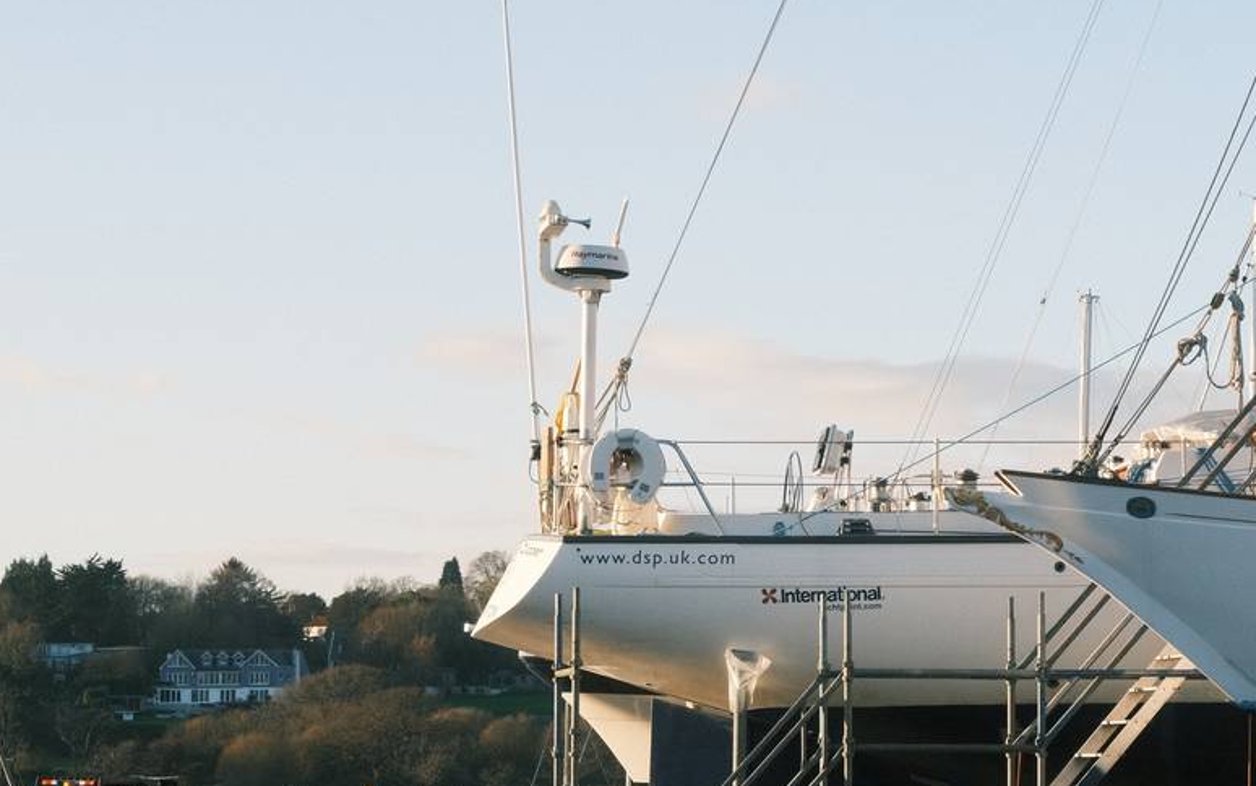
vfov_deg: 11.1
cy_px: 494
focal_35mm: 118
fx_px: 4040
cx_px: 1217
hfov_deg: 17.3
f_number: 10
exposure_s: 1/300
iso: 640
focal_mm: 37.6
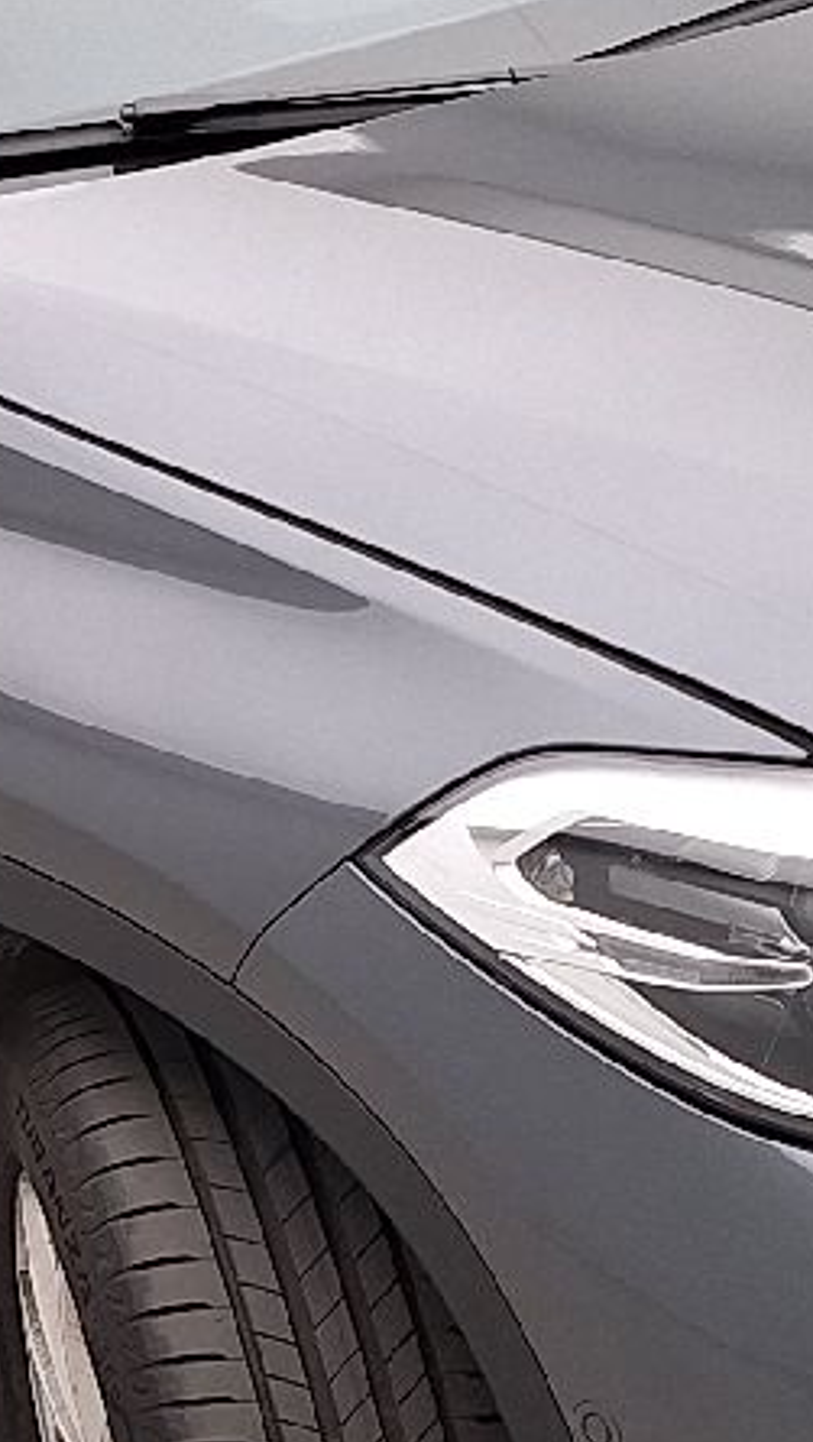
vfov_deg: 19.7
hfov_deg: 11.2
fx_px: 4130
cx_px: 55
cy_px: 959
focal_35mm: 108
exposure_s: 1/100
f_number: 1.8
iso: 50
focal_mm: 5.54
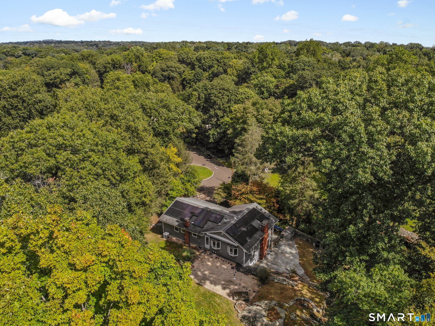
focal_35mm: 24
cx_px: 218
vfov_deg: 56.8
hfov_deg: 71.6
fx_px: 301
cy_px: 163
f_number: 2.8
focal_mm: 4.5
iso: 100
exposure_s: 1/210
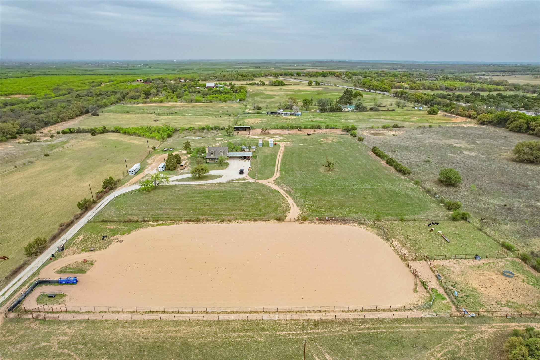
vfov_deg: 57.2
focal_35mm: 22
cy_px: 180
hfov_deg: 78.6
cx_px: 270
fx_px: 330
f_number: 2.8
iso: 100
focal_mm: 8.38
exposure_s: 1/1250
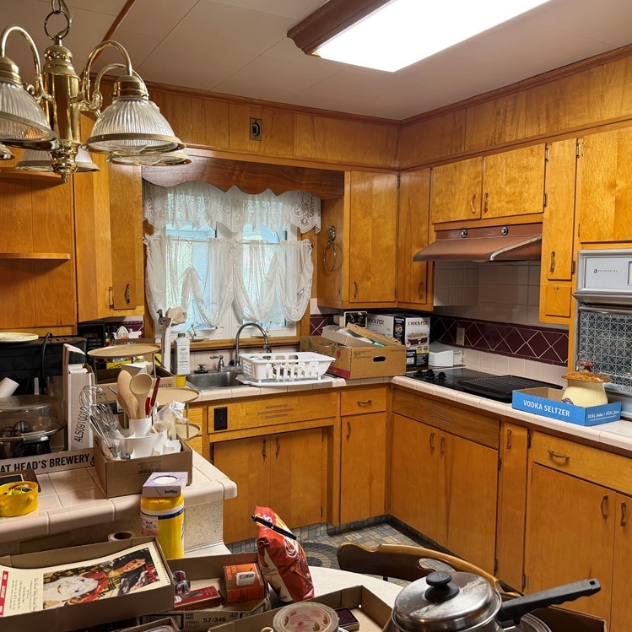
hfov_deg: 55.6
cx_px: 308
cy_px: 316
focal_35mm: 29
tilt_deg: -5.0
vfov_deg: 55.6
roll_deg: +0.0
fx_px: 599
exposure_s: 1/60
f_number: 1.78
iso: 160
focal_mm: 6.76
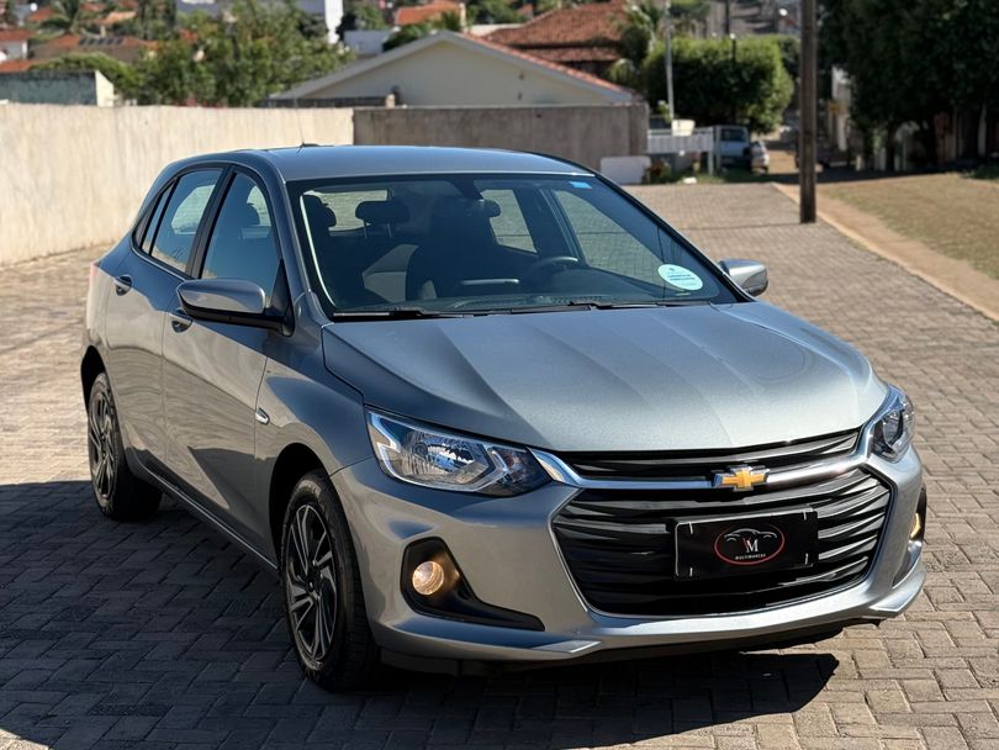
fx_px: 1386
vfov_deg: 30.3
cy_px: 375
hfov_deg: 39.6
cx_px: 500
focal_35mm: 48
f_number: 1.78
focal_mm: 6.76
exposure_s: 1/4098
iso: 100
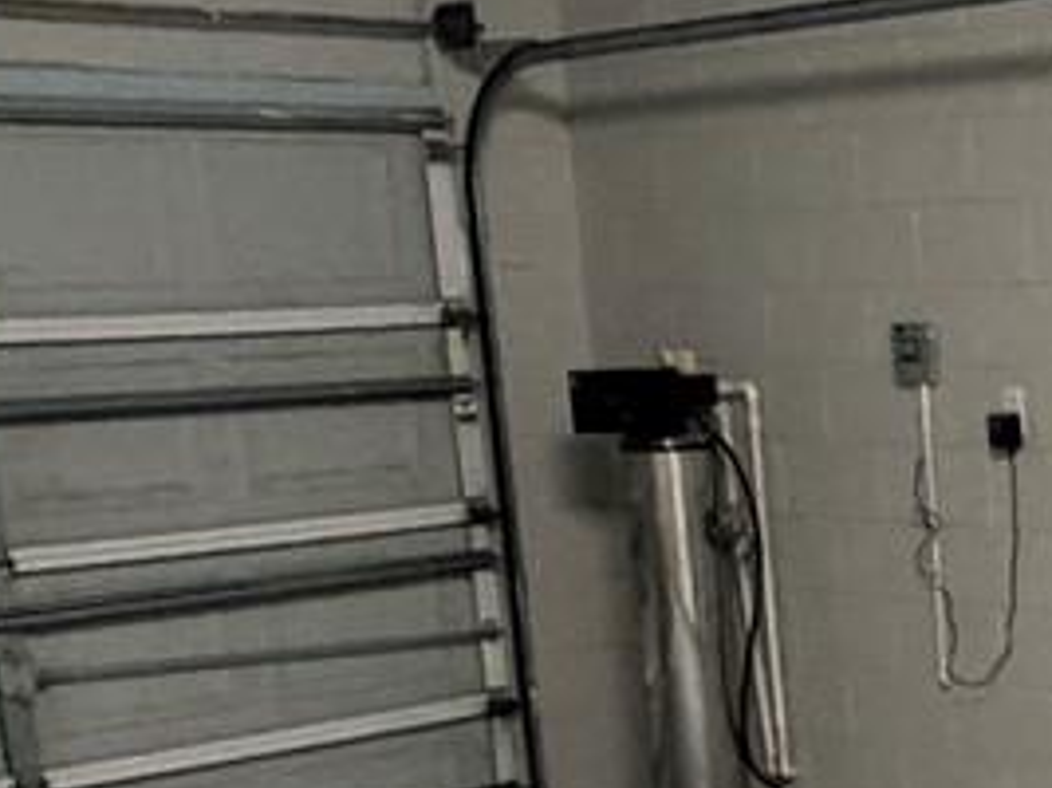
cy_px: 812
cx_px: 1584
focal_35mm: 84
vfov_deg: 17.1
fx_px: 2552
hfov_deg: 20.1
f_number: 2.2
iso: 1000
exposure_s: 1/60
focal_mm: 2.22
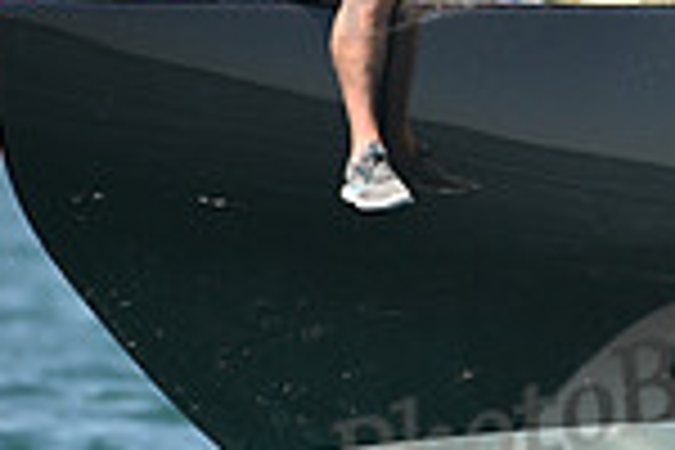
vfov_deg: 0.9
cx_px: 1202
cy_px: 97
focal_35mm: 1550
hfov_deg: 1.3
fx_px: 29060
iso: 250
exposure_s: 1/1250
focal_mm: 400
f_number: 4
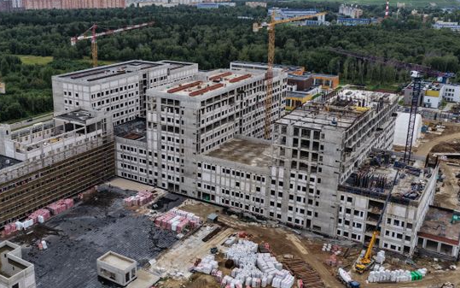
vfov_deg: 34.4
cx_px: 177
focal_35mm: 37
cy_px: 132
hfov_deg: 52.3
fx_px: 464
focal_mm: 14.45
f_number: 2.8
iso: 290
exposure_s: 1/400
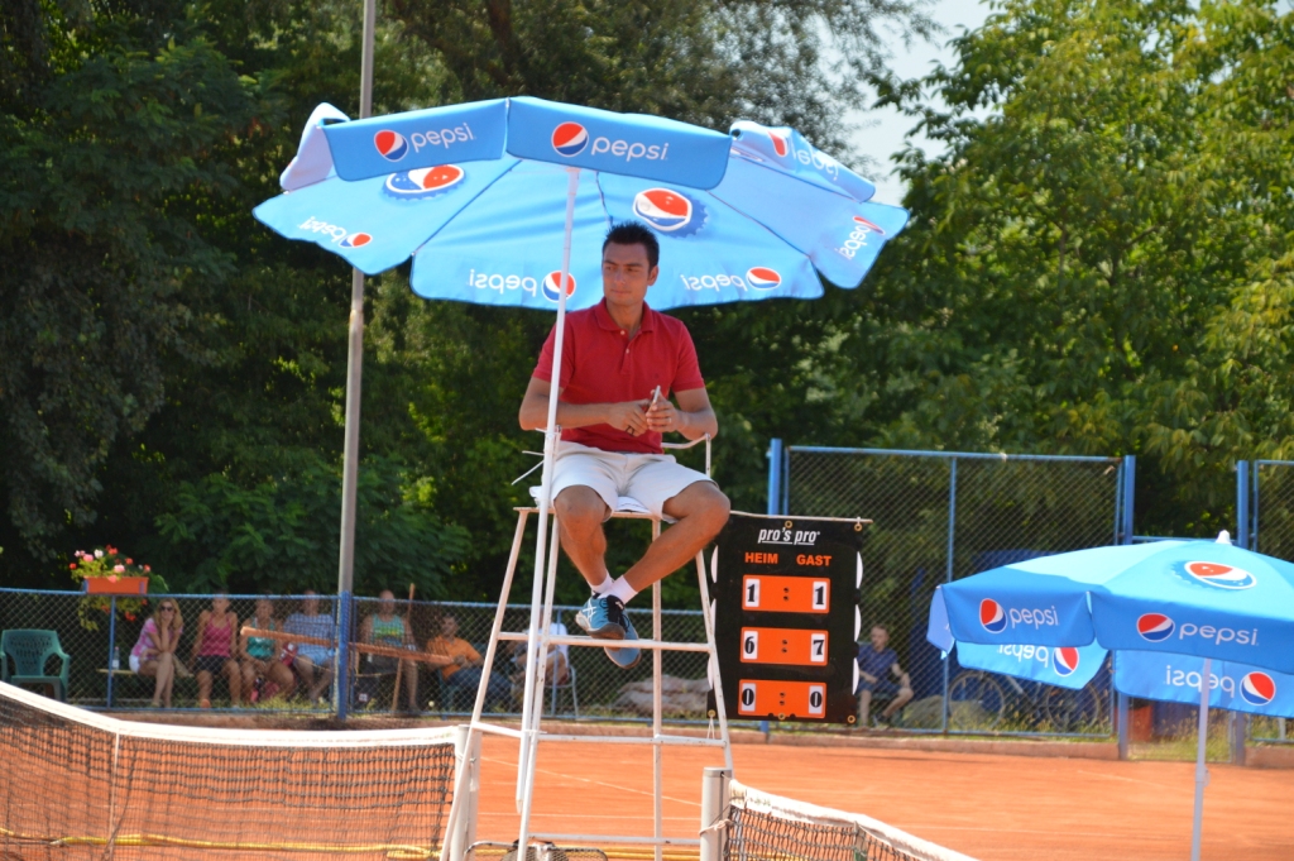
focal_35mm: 158
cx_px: 647
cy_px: 430
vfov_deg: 8.7
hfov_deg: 13.1
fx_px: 5657
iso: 800
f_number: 5.6
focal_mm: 105
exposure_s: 1/500
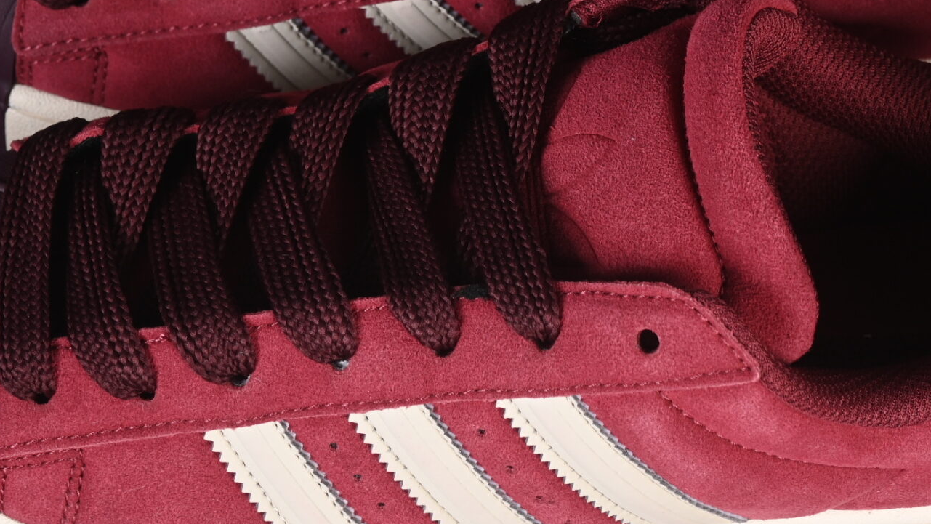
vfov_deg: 7.7
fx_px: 3876
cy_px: 122
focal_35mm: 157
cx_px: 493
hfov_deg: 13.7
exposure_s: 1/80
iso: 160
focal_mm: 50
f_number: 7.1
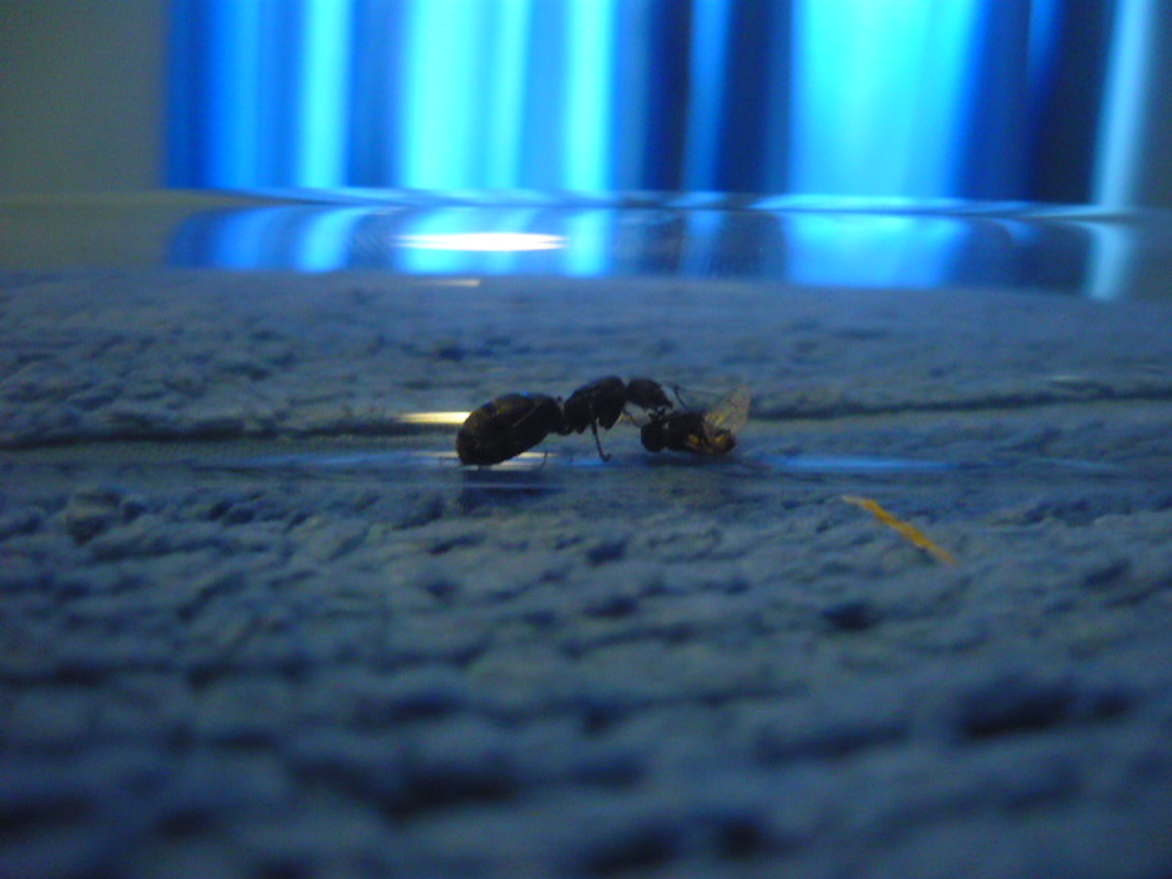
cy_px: 440
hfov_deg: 55.4
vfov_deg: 42.9
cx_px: 586
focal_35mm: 33
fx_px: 1117
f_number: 2.8
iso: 400
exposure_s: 1/4
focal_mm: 5.5
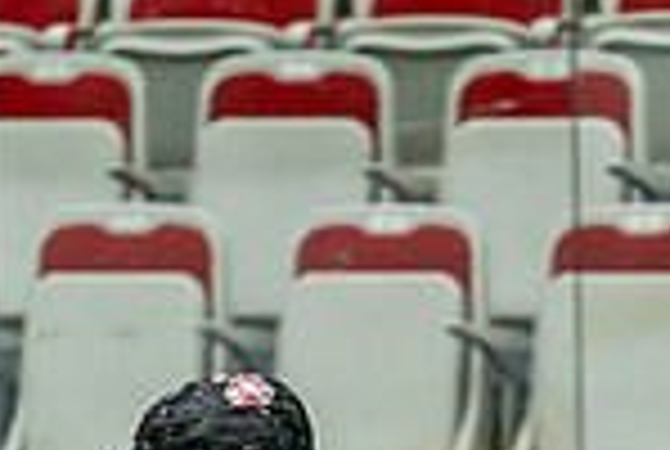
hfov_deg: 2.2
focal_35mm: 953
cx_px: 362
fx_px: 17772
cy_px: 848
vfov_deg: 1.4
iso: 3200
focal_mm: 200
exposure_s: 1/1250
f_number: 2.8
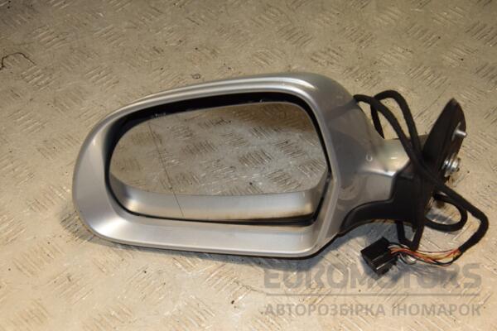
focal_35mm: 68
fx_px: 932
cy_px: 166
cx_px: 248
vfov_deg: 20.2
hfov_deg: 29.9
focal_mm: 45
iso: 800
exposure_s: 1/200
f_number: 7.1
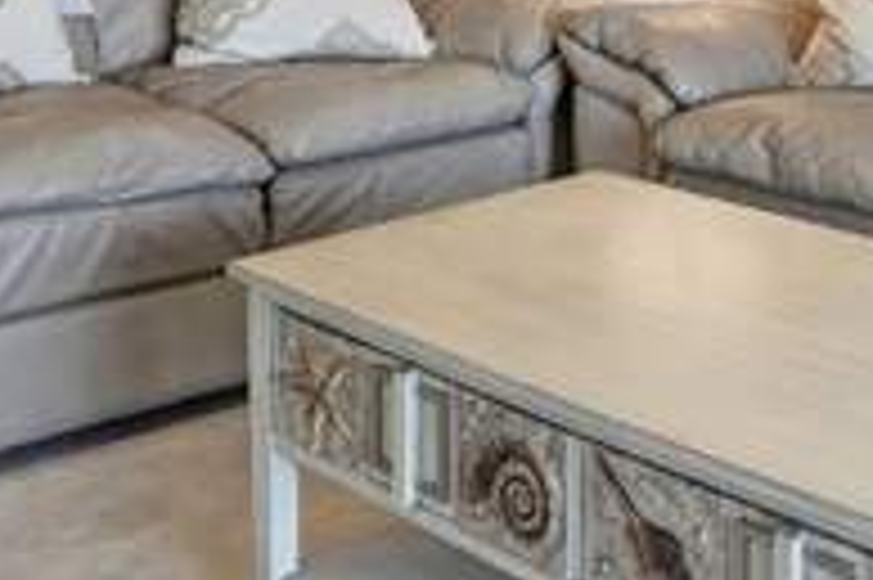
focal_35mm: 66
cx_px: 603
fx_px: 1599
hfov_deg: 30.2
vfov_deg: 18.7
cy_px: -229
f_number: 9
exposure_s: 1/30
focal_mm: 16
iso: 200
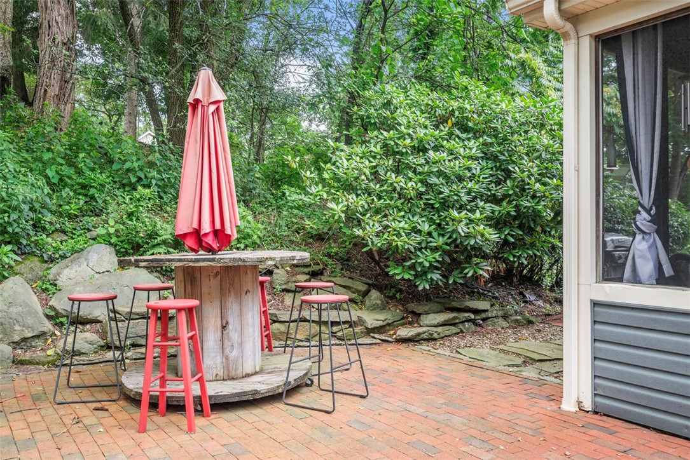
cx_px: 345
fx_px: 575
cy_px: 230
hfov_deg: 61.9
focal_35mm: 30
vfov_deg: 43.6
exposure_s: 1/40
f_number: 8
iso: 400
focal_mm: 30
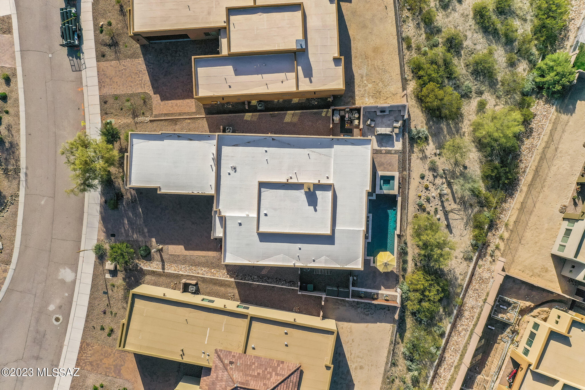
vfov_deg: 46.4
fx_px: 455
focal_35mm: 28
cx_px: 292
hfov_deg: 65.5
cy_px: 195
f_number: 4
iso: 100
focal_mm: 10.26
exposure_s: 1/100
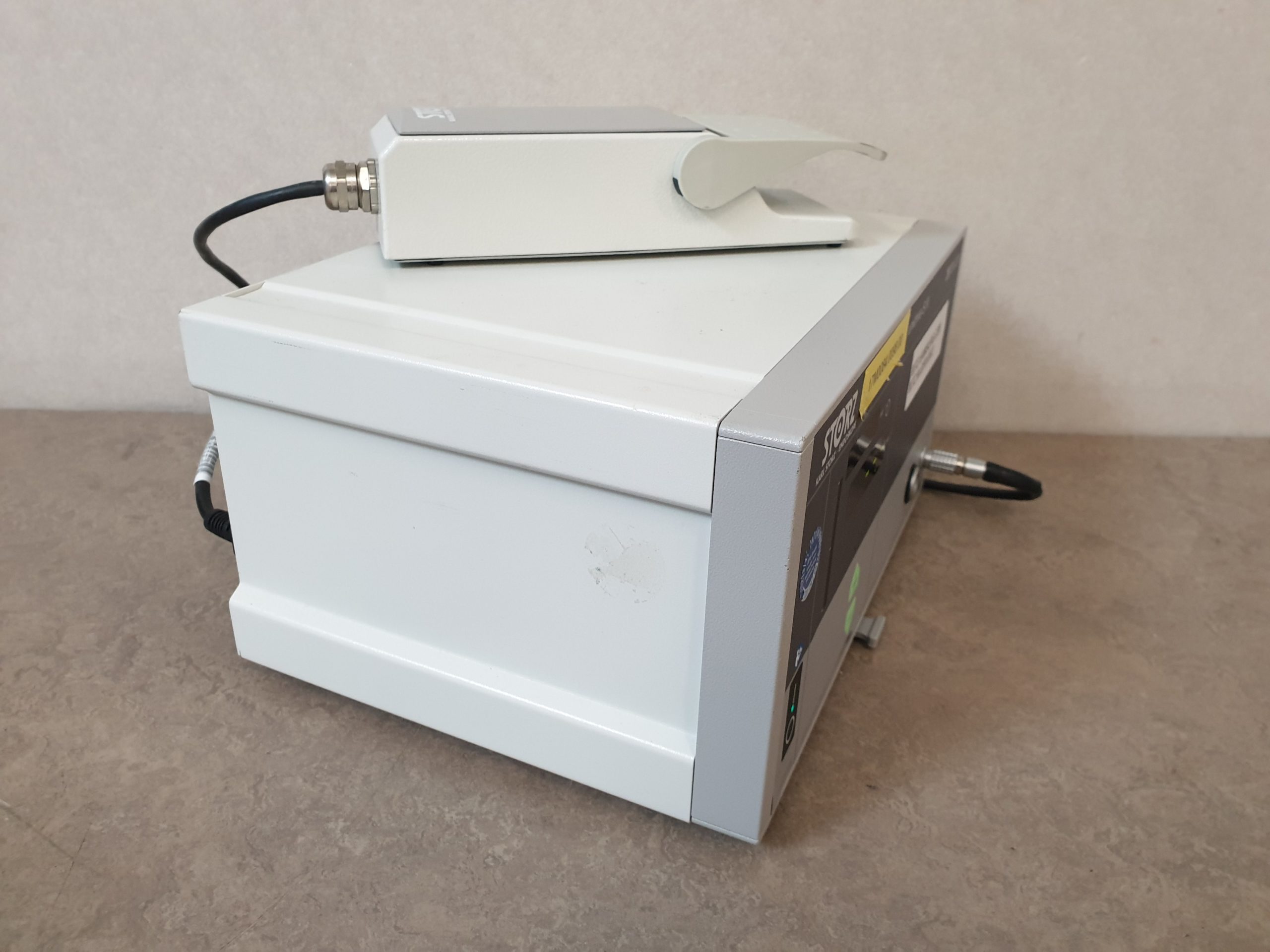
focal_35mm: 26
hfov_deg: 67.3
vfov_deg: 53.1
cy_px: 476
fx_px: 954
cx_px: 635
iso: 400
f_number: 2.4
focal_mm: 4.3
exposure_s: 1/50
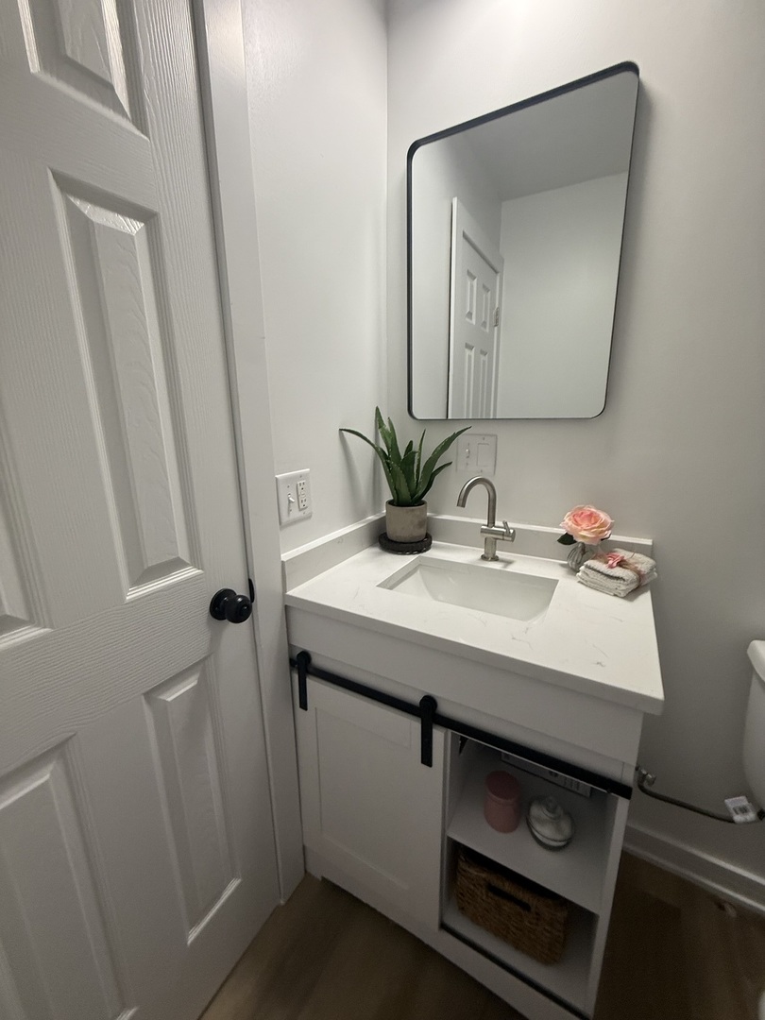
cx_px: 382
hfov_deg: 85.7
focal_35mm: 14
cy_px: 510
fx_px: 413
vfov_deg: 102.1
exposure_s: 1/120
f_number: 2.2
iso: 200
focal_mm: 2.22
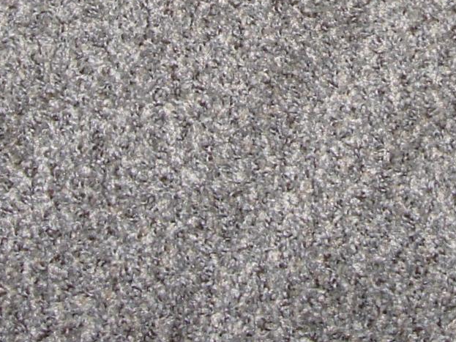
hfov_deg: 15.6
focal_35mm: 125
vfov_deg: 11.4
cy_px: -149
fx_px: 1646
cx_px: 381
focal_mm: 7.8
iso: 79
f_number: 2.8
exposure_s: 1/64
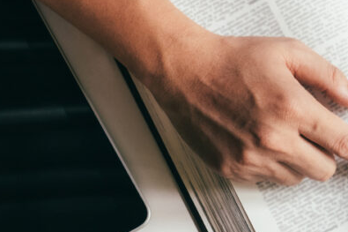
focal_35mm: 109
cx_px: 411
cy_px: 172
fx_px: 1053
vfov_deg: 12.5
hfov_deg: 17.9
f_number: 4.5
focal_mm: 27.7
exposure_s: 1/125
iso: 800
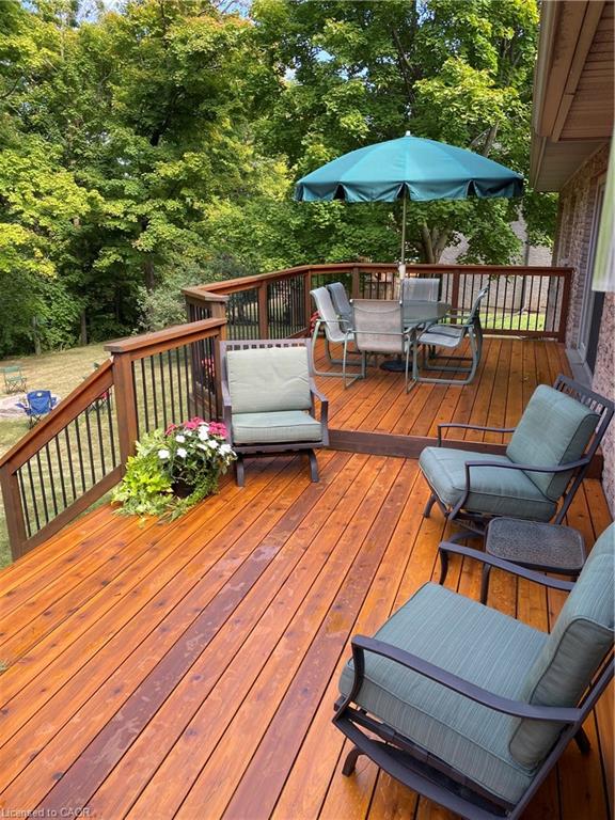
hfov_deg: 53.1
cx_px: 308
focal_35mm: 26
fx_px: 616
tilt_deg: -15.4
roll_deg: +0.6
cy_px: 410
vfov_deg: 67.3
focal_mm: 4.25
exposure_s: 1/283
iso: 32
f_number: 1.8
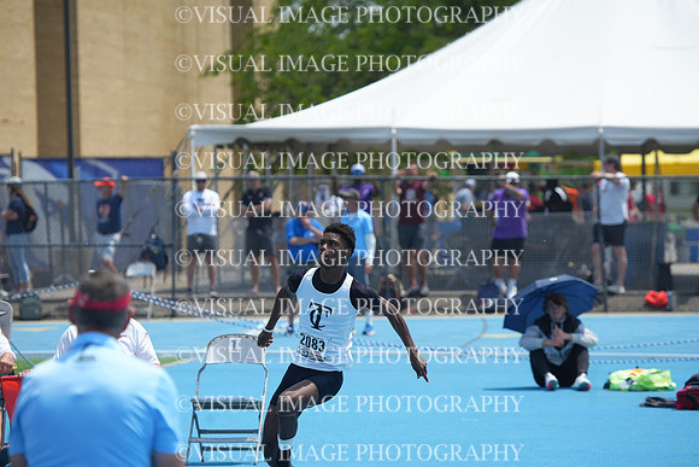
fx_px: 4564
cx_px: 350
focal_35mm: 235
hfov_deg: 8.8
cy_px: 234
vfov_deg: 5.9
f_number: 5.6
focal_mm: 235
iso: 400
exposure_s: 1/2000
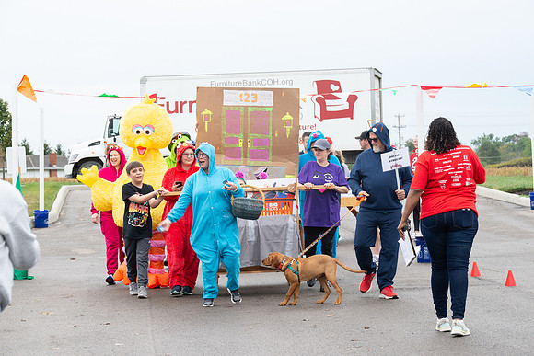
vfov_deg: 11.0
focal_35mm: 125
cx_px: 267
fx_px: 1855
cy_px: 178
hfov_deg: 16.4
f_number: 10
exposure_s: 1/160
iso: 640
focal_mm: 125
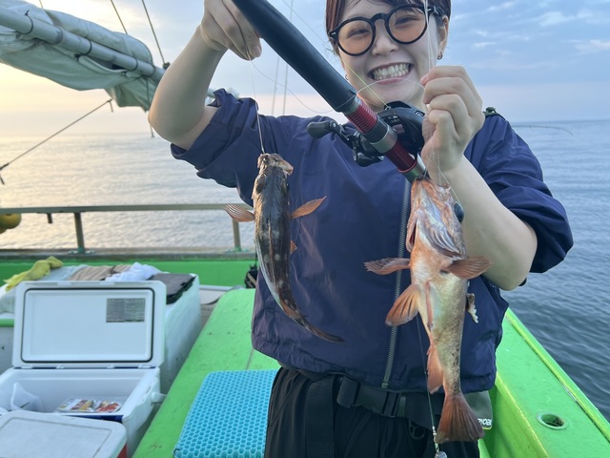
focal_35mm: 26
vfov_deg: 53.1
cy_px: 229
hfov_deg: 67.3
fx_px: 458
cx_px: 305
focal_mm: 5.7
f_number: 1.5
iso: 100
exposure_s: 1/121
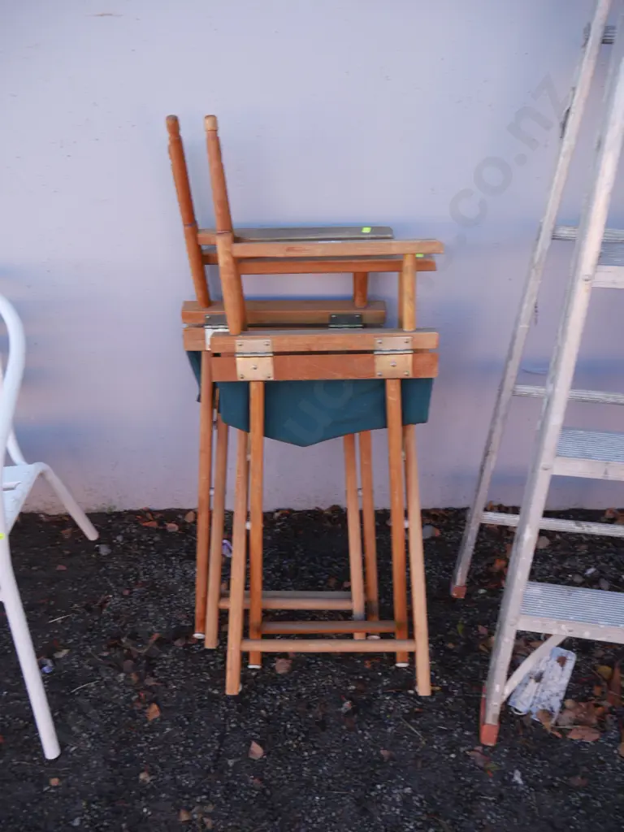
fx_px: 673
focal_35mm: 28
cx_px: 312
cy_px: 416
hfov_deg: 49.7
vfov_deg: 63.4
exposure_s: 1/160
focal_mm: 14
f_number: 4
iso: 200
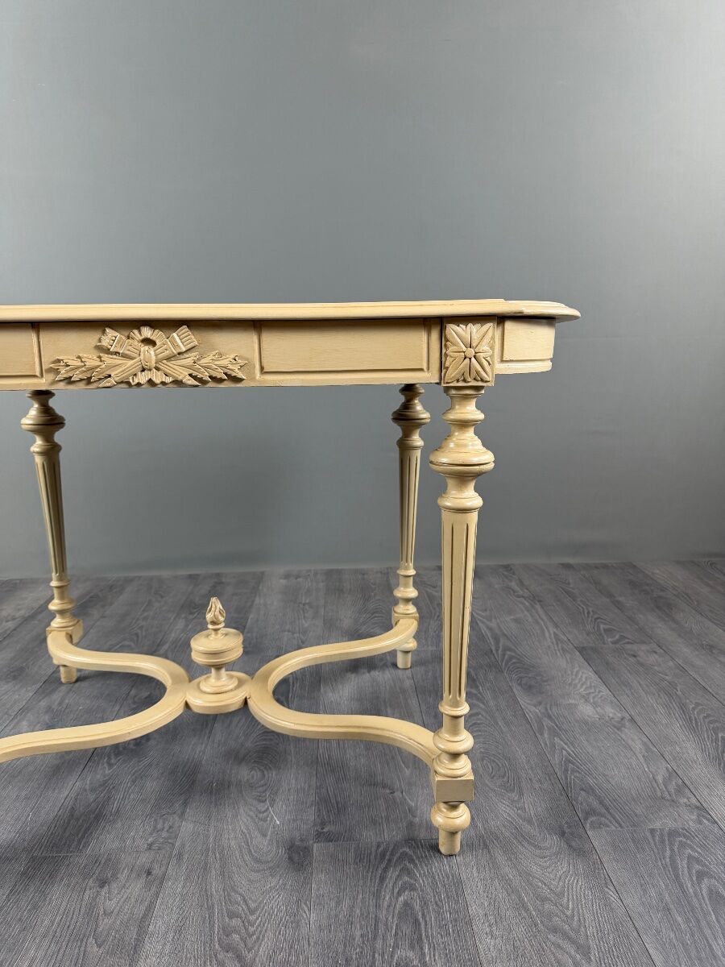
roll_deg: -0.4
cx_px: 362
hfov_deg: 56.8
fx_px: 670
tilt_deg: -11.2
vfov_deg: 71.6
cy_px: 484
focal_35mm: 24
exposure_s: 1/100
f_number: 1.78
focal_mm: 6.76
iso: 125
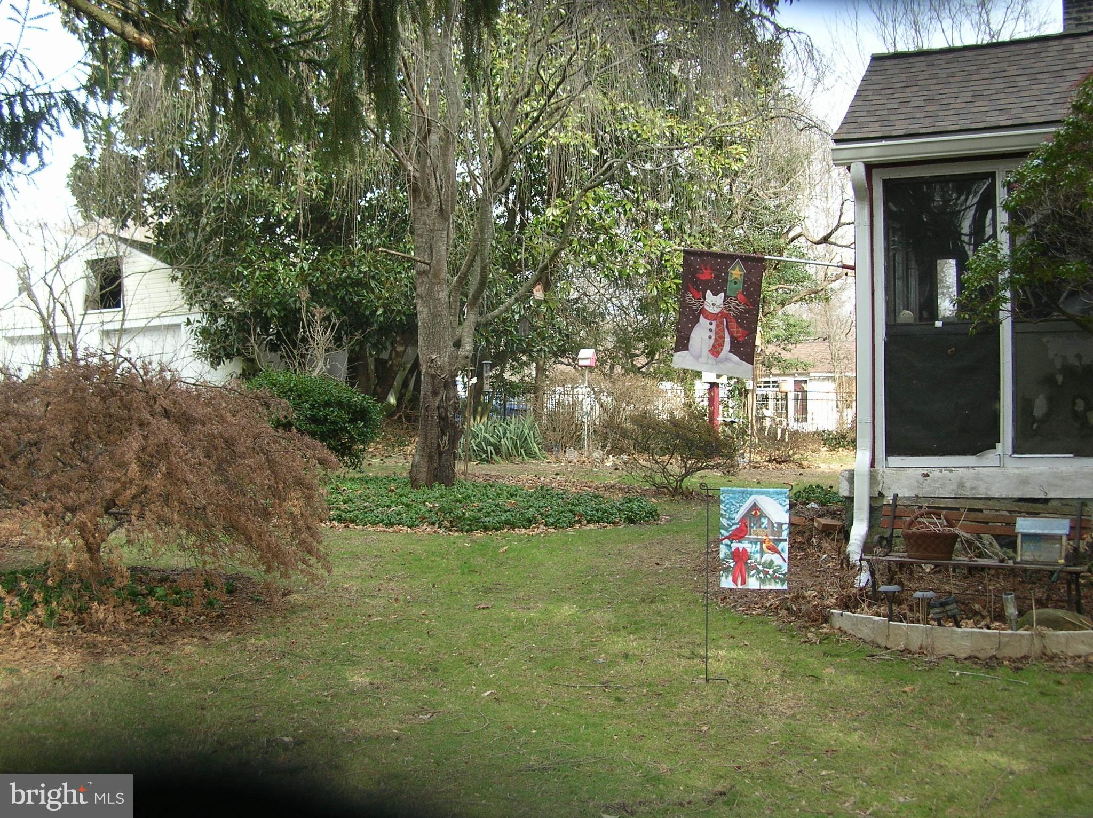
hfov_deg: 51.4
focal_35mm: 36
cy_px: 409
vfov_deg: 39.6
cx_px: 546
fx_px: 1136
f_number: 2.7
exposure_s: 1/122
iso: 50
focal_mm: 6
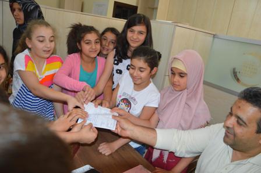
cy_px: 86
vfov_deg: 47.9
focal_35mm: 27
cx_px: 130
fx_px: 196
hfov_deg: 67.4
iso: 400
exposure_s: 1/60
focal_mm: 18
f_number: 4
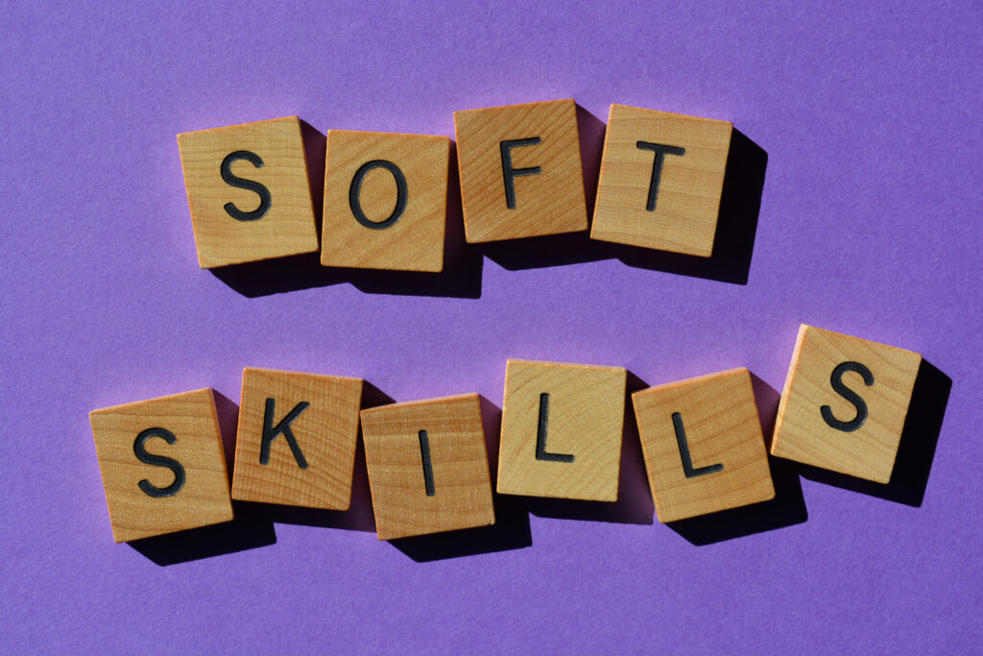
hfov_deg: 27.0
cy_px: 328
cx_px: 492
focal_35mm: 75
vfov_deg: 18.2
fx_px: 2048
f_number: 8
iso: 100
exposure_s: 1/250
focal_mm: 50
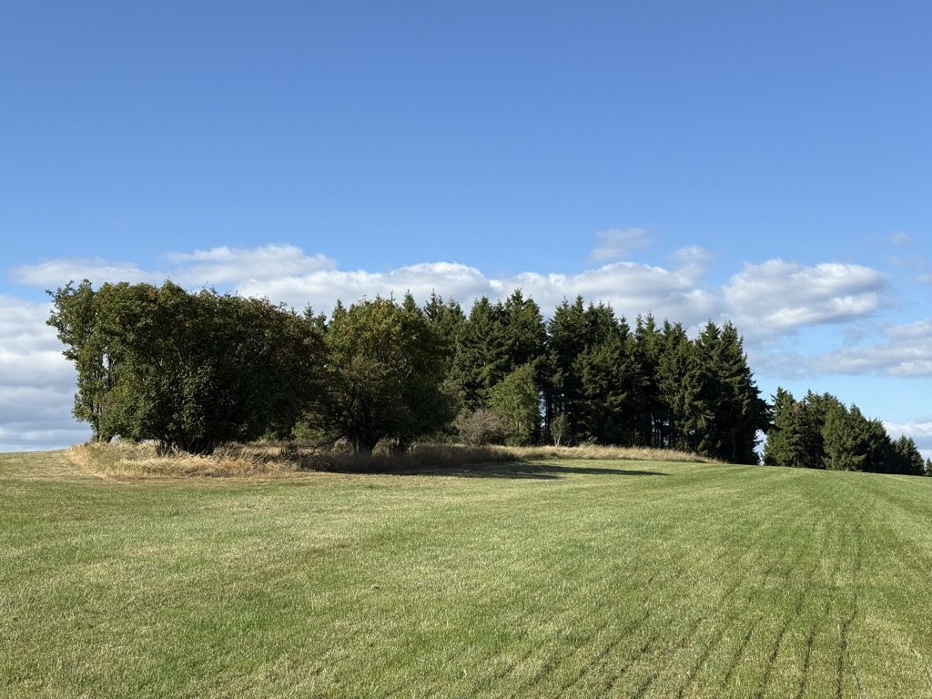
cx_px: 466
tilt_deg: +7.9
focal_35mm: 48
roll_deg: +0.6
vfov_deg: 30.3
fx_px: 1292
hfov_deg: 39.7
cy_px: 350
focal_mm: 6.76
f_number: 1.78
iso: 64
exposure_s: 1/3704
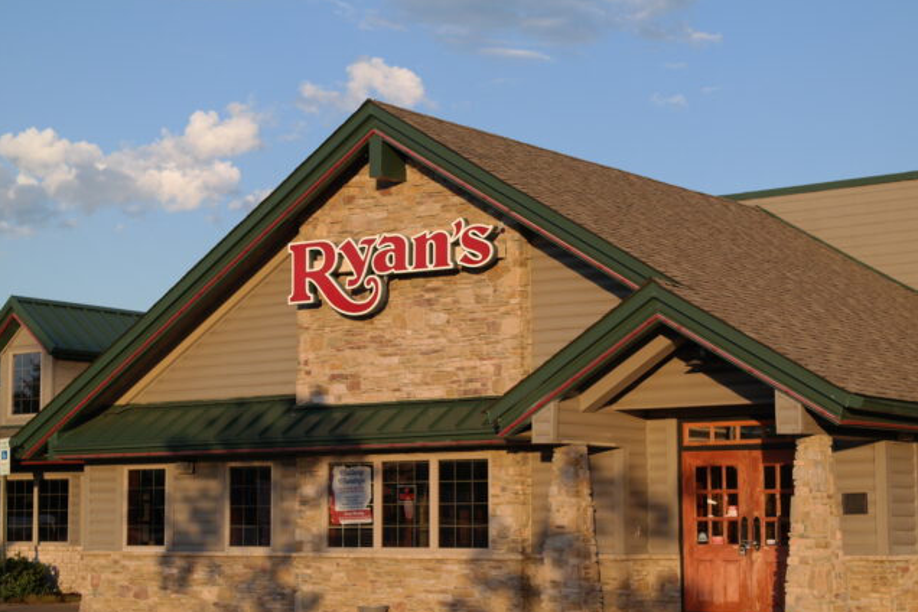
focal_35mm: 70
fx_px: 1785
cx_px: 504
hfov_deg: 28.8
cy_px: 332
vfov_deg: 19.5
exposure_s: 1/200
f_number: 5.6
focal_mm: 38
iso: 100
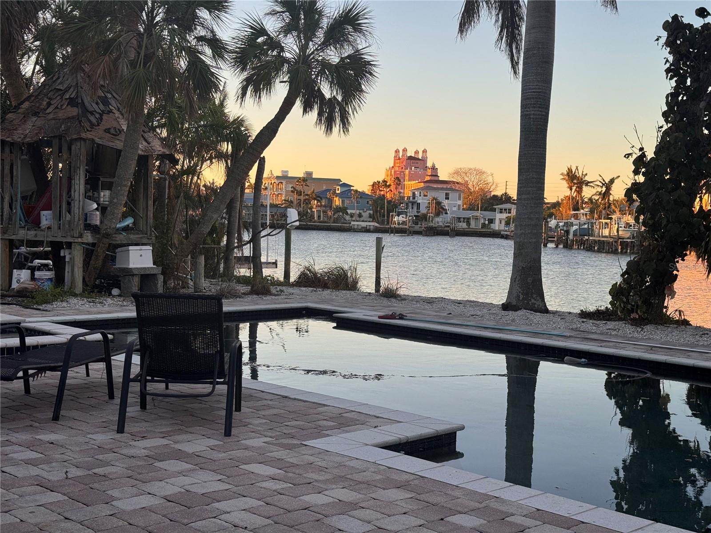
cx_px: 356
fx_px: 986
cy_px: 266
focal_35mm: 48
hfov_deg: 39.7
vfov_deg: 30.3
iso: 64
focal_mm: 6.76
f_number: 1.78
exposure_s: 1/598
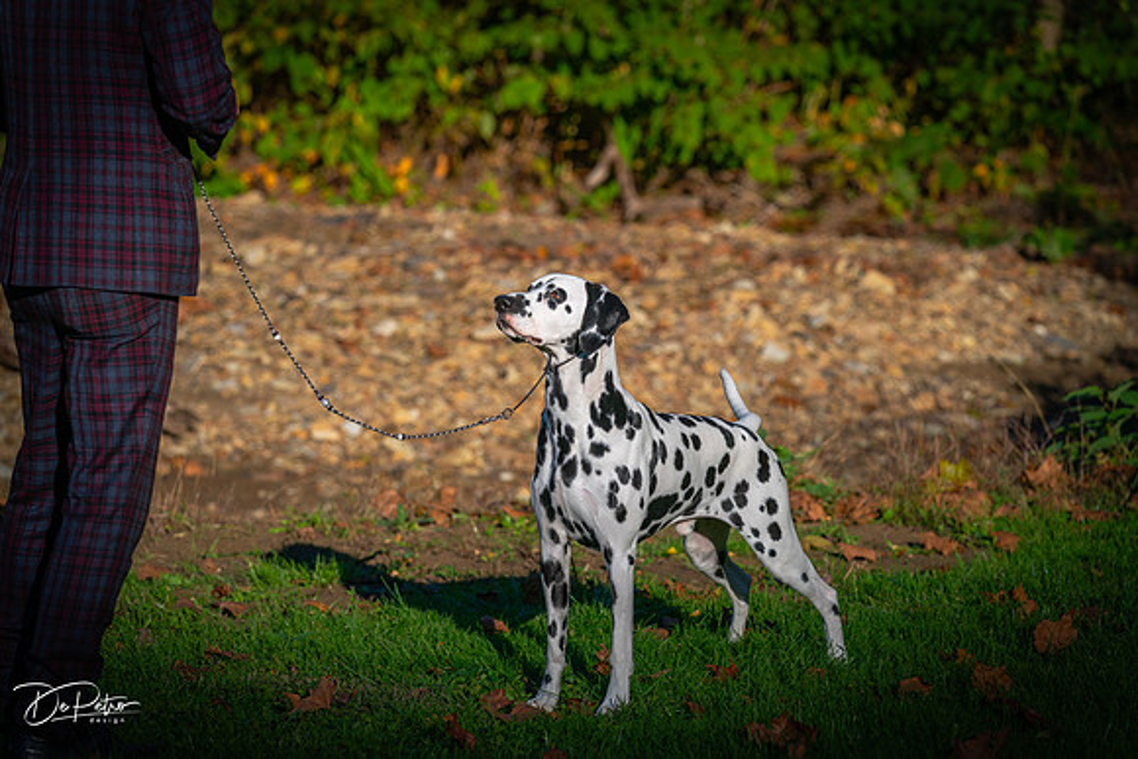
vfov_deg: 10.6
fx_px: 4079
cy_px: 380
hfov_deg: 15.9
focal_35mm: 129
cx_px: 569
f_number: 4.5
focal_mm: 129
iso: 100
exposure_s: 1/800
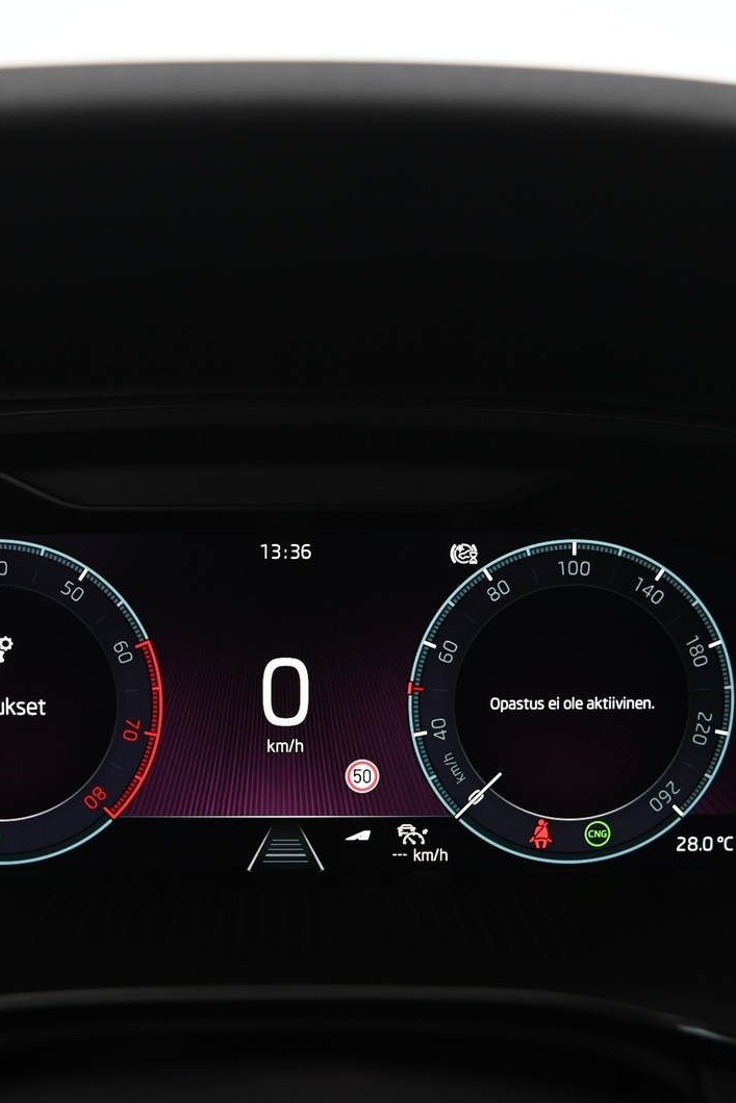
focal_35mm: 49
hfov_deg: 27.5
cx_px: 294
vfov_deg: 40.3
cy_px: 555
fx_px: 1502
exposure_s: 1/13
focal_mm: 32
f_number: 4
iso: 1000
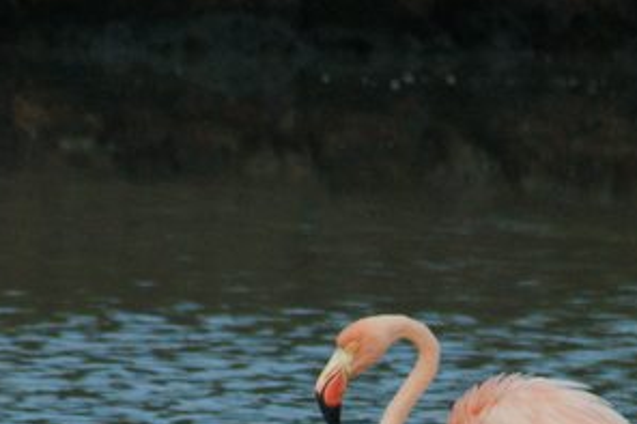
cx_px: 536
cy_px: 604
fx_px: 22547
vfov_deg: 1.1
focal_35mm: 1275
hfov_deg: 1.6
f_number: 13
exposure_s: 1/400
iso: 400
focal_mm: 280
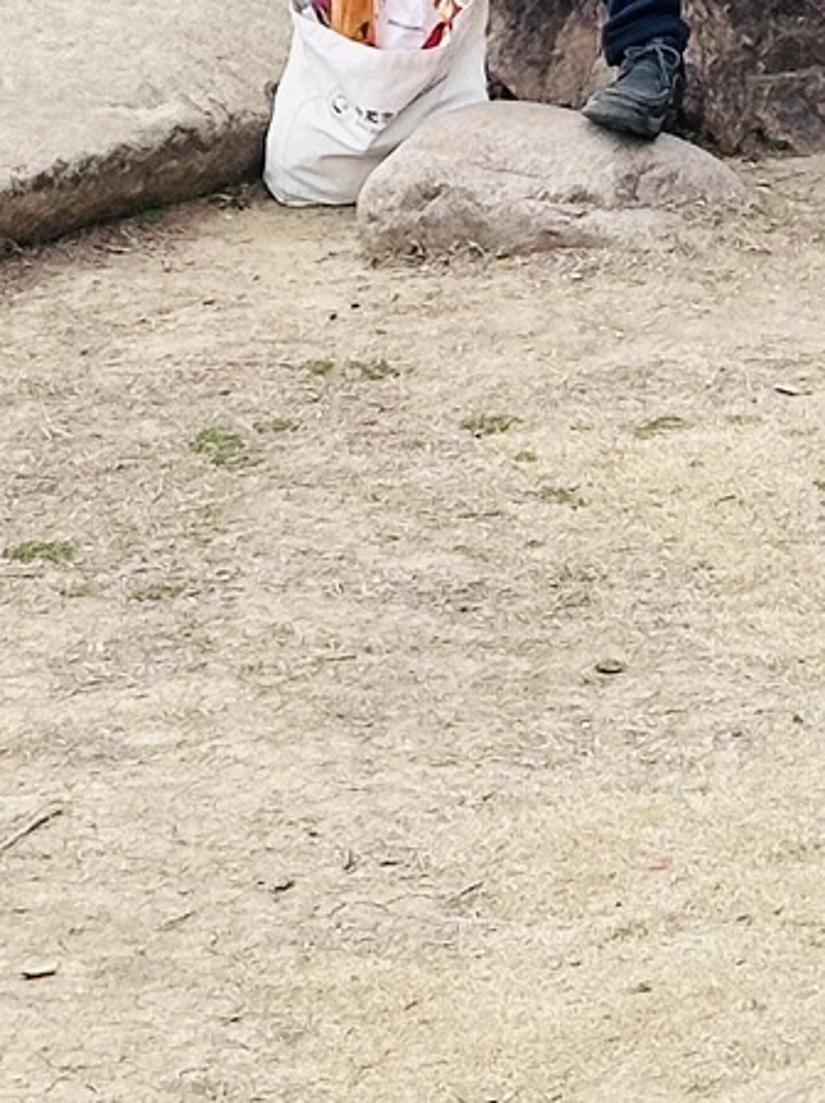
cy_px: -983
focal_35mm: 214
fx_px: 6810
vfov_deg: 8.8
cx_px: 717
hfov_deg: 6.9
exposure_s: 1/1783
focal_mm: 6.86
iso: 64
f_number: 1.78
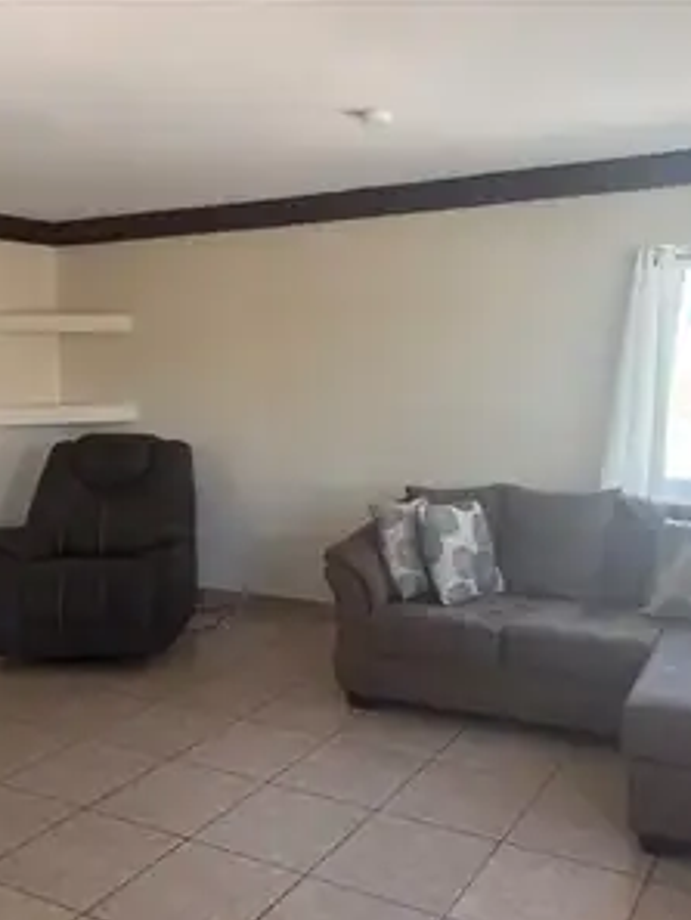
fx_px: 931
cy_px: 462
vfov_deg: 52.6
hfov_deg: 40.7
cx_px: 366
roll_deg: +1.6
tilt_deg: -6.1
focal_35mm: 35
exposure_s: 1/60
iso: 100
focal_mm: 5.96
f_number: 1.6
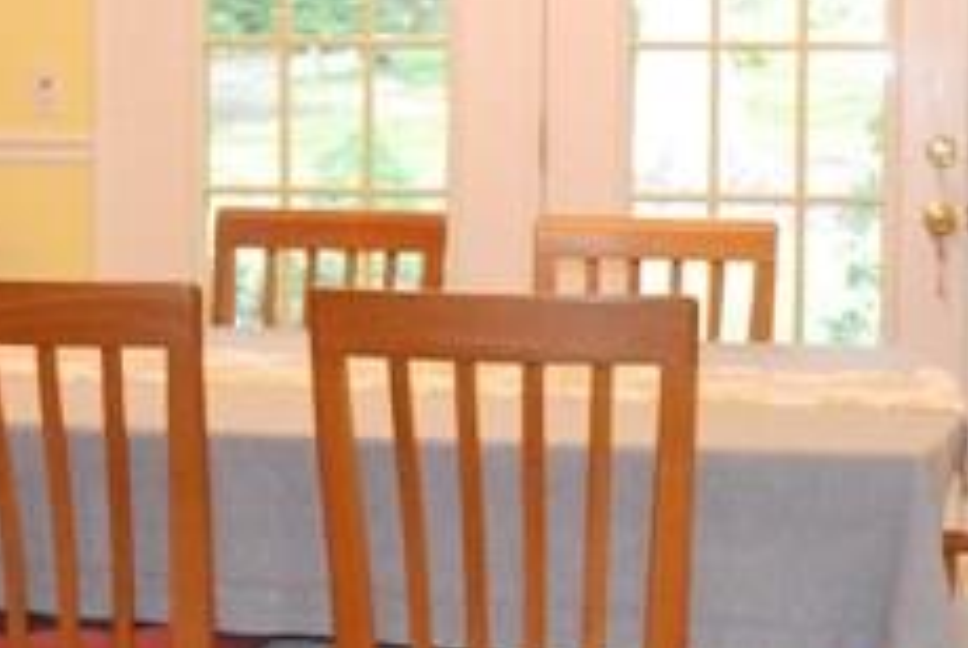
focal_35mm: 75
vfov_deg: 18.2
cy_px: 259
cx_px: 572
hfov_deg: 26.9
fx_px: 2019
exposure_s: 1/60
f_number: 3.5
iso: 2000
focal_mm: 18
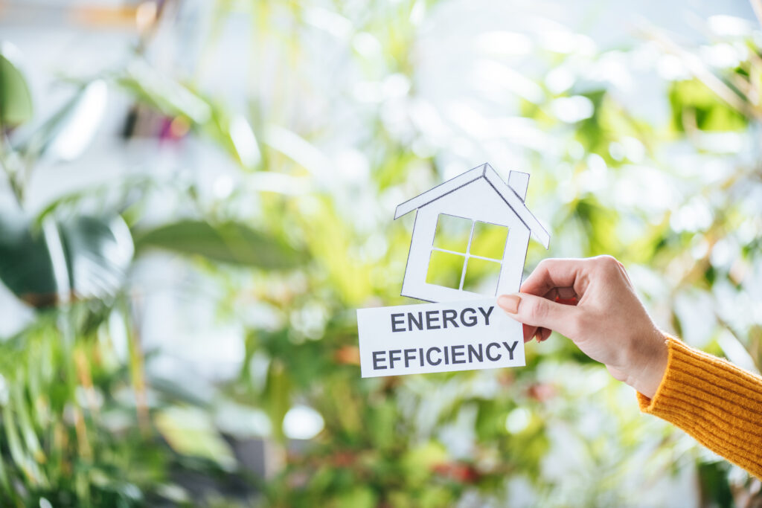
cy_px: 254
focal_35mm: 105
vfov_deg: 13.0
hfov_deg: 19.5
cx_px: 381
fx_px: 2223
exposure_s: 1/200
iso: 320
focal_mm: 105
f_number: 3
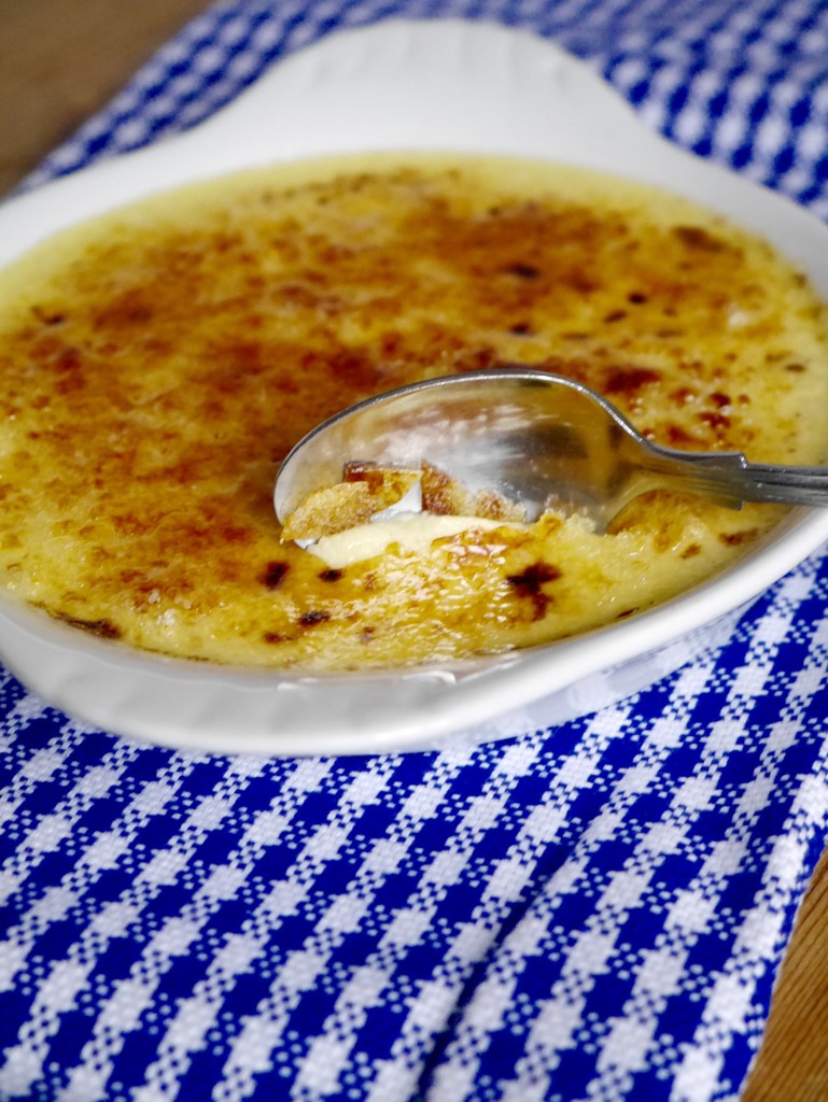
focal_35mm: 62
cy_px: 551
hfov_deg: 23.7
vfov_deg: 31.2
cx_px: 414
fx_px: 1976
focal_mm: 31
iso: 2500
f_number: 5.6
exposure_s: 1/60
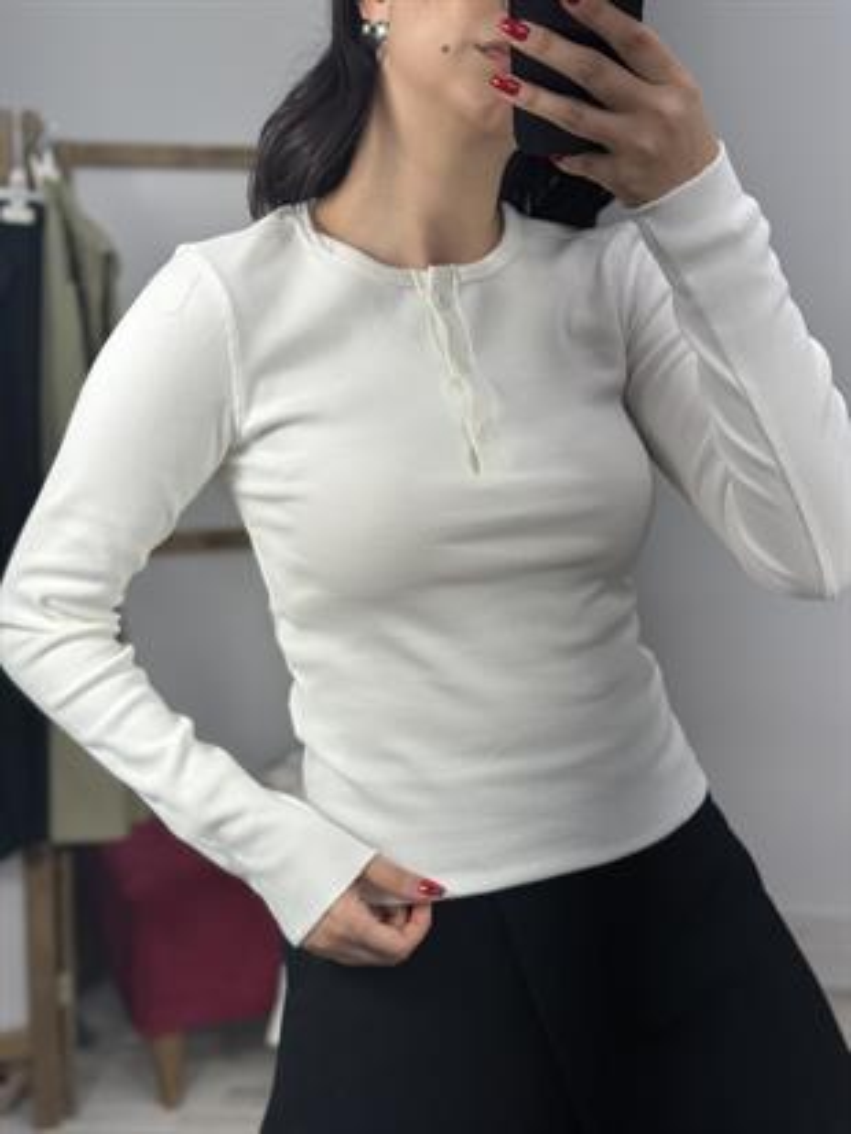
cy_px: 567
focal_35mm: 48
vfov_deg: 39.6
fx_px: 1573
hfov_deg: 30.3
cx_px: 426
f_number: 1.78
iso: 80
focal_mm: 6.86
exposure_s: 1/235
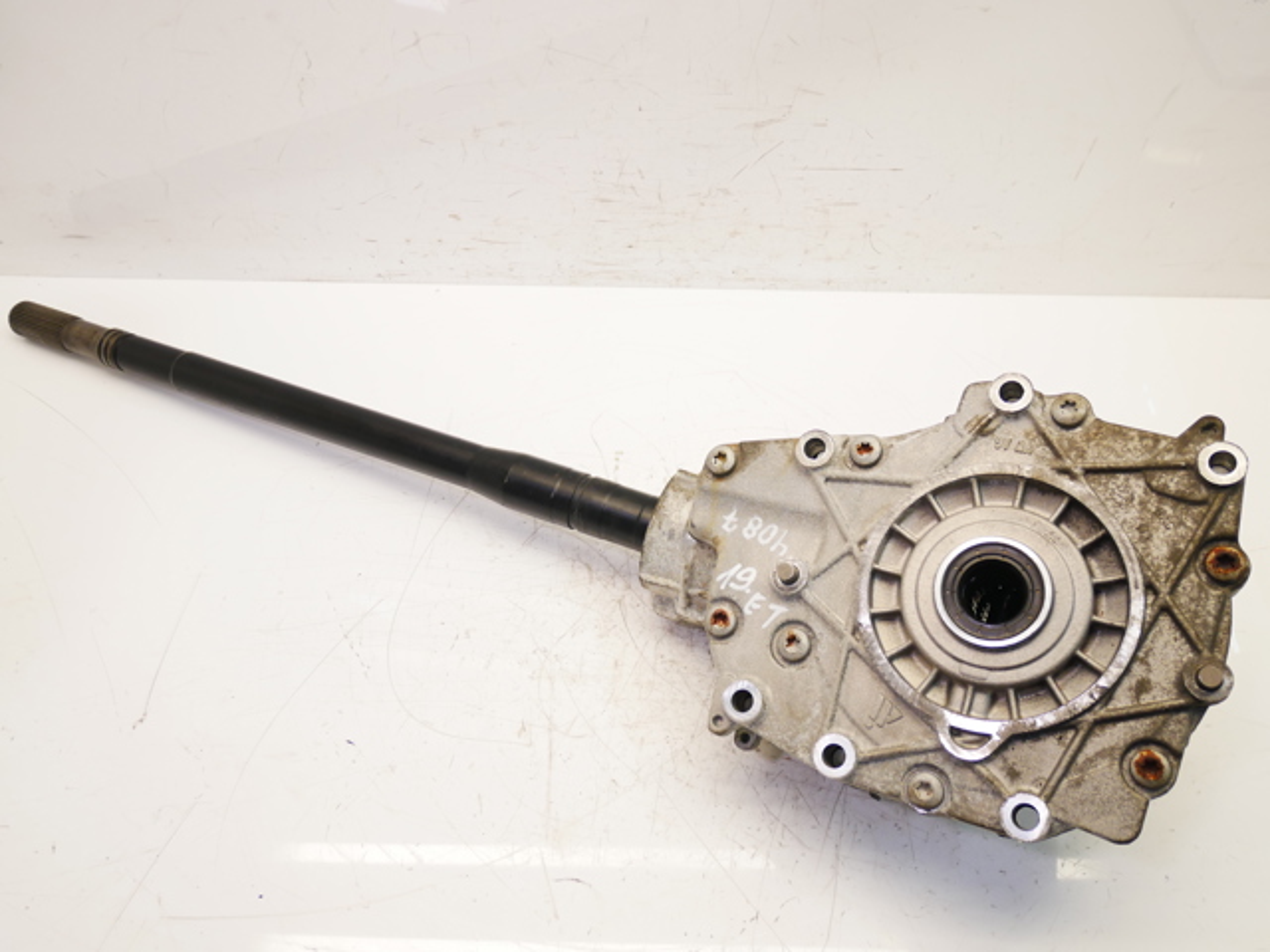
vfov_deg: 46.8
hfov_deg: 60.0
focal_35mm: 30
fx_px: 1101
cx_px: 635
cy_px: 476
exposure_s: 1/60
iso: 320
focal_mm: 15
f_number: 3.7
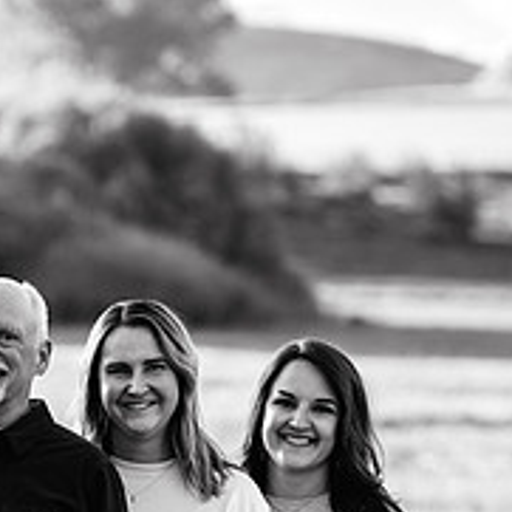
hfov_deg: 4.1
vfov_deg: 4.1
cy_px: 491
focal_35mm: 424
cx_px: -82
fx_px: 7095
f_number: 4
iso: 125
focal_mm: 138
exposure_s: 1/160
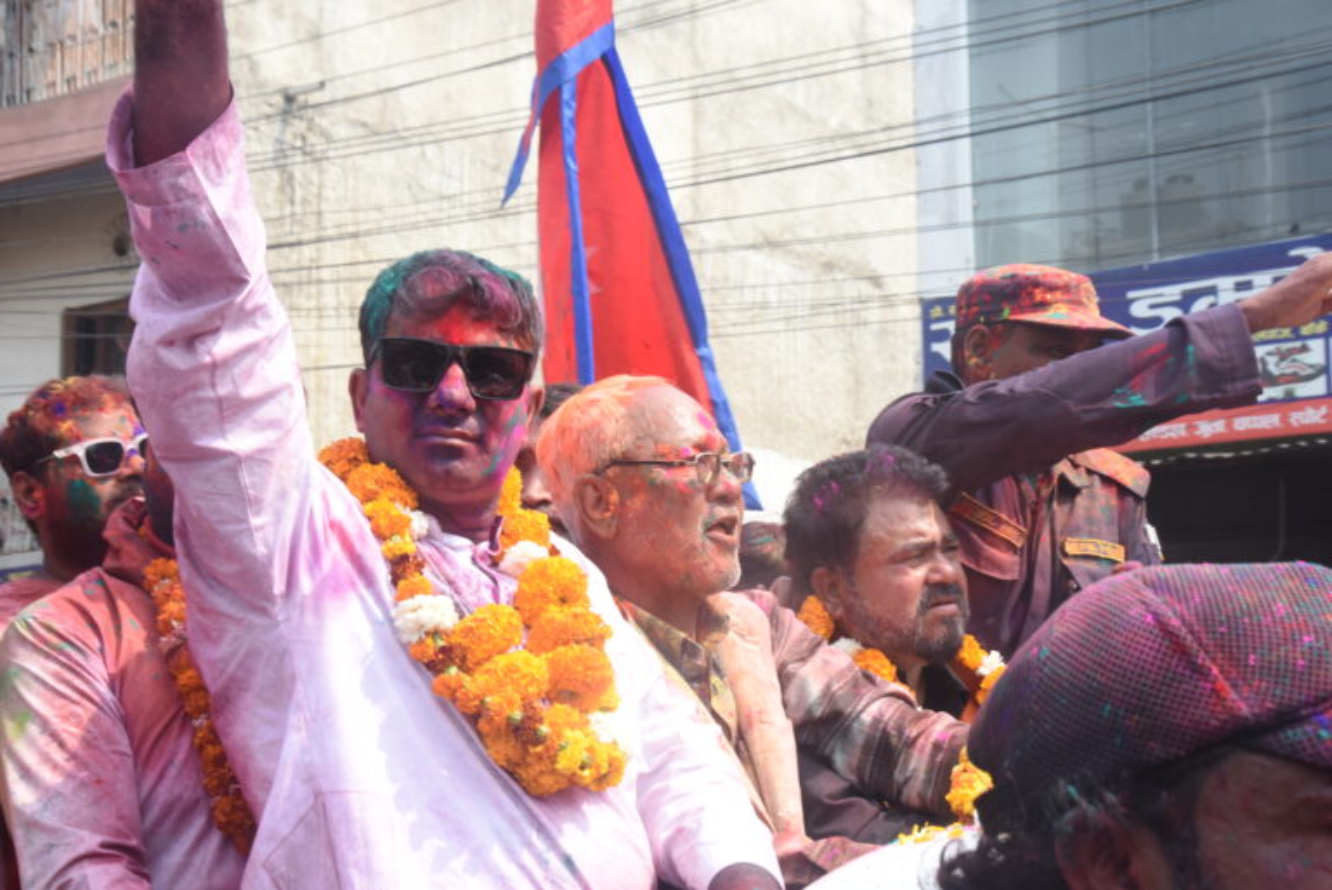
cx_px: 666
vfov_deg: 24.7
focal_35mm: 55
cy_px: 445
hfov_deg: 36.2
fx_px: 2036
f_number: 14
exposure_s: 1/320
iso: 1600
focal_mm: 55
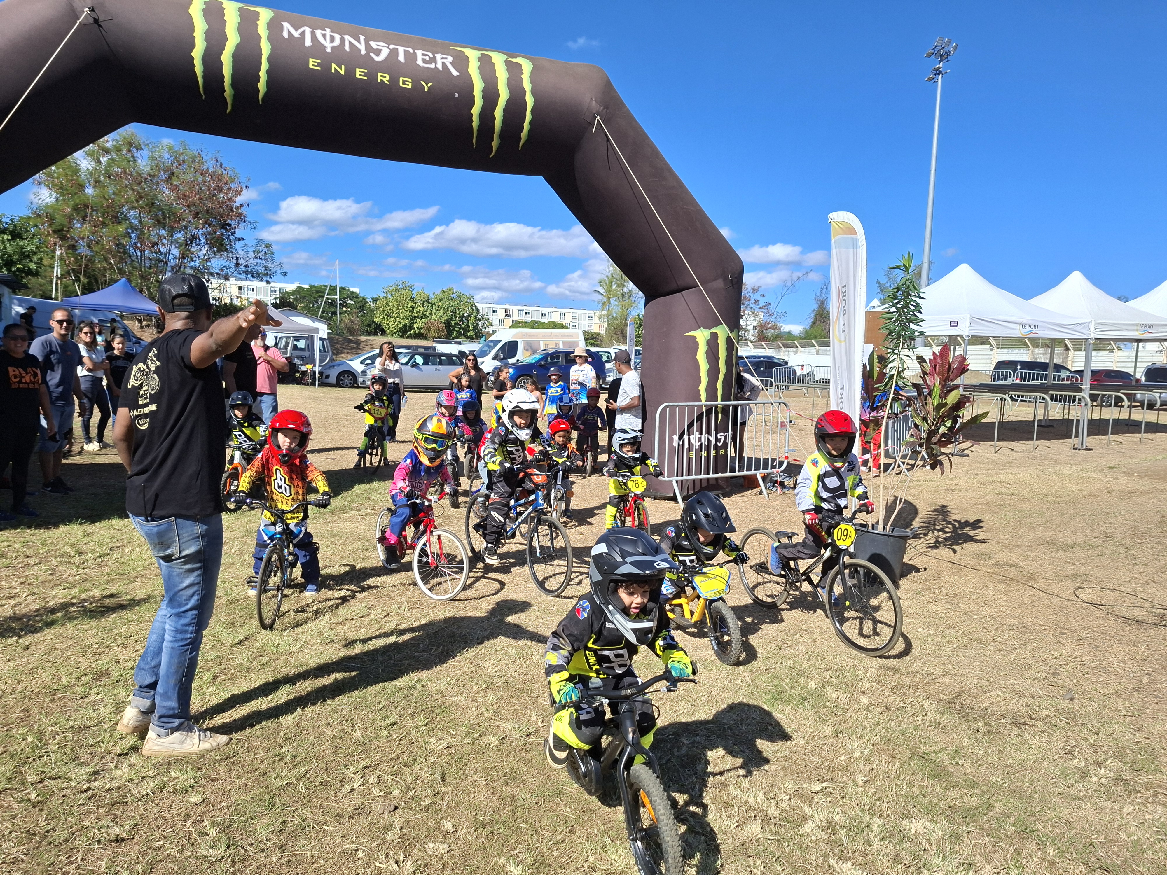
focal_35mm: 23
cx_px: 584
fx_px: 775
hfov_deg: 73.9
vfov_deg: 58.9
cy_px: 438
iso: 50
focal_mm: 5.54
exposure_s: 1/2105
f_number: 1.8
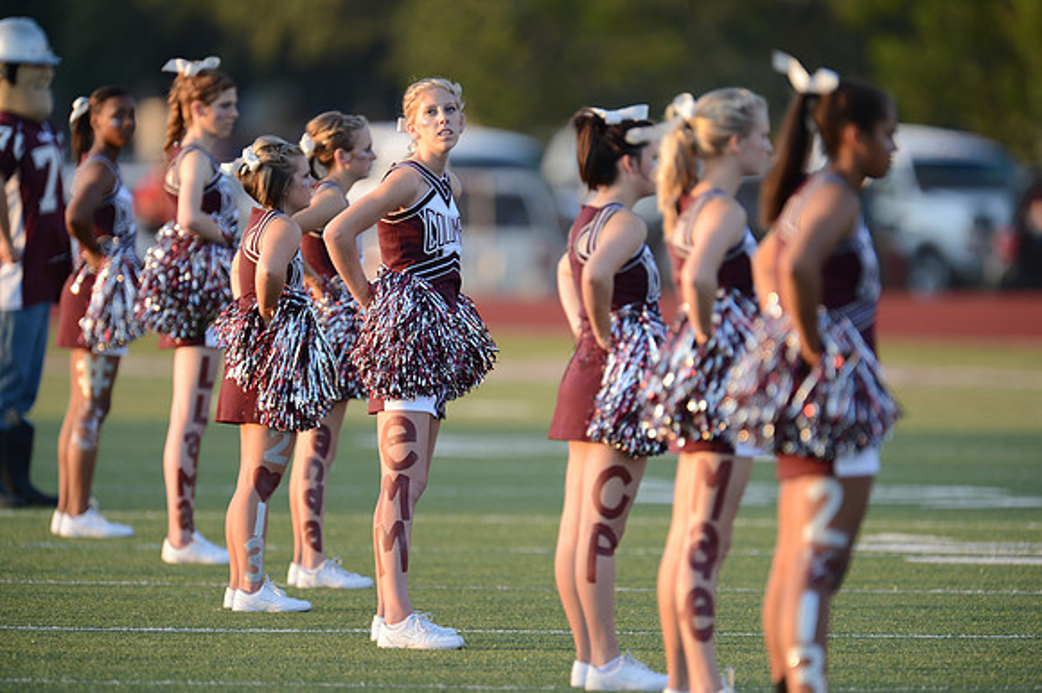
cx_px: 521
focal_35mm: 550
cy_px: 346
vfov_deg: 2.5
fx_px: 15910
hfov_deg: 3.8
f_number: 4
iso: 200
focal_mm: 550
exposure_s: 1/250
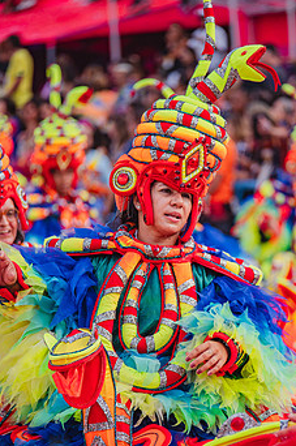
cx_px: 187
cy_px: 266
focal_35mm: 316
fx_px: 3909
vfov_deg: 6.5
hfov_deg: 4.3
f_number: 5.6
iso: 640
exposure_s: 1/1600
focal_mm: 240
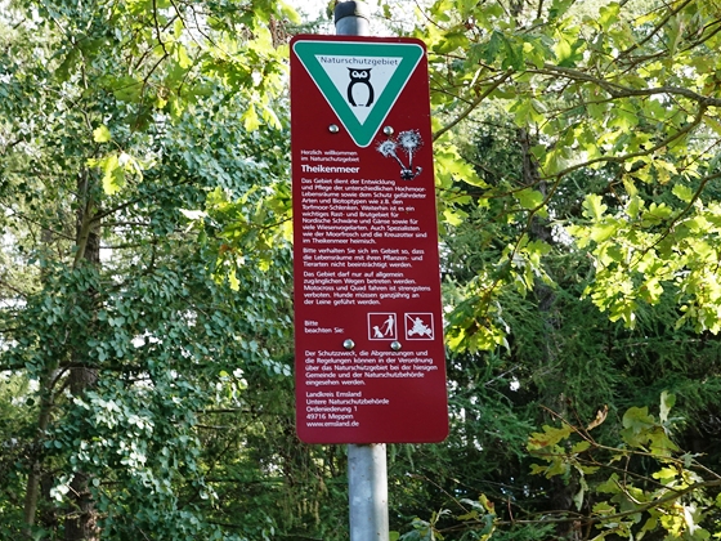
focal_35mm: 55
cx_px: 355
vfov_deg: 26.6
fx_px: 1146
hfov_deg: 34.9
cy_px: 272
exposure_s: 1/50
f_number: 7.1
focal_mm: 18.21
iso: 320
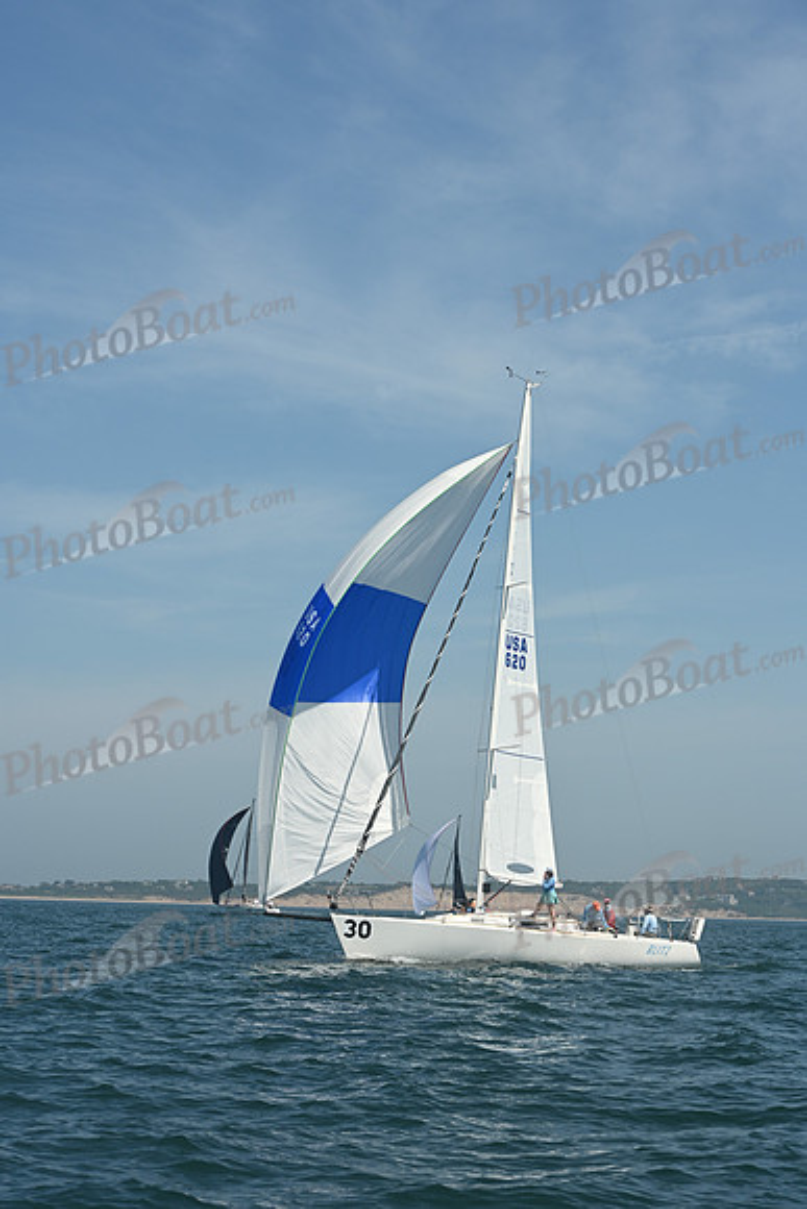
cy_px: 604
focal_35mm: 90
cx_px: 404
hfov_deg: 15.2
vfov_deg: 22.6
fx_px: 3024
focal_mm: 90
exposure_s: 1/1000
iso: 320
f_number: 9
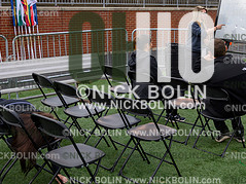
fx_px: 398
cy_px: 61
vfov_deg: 25.9
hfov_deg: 34.3
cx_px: 141
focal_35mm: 56
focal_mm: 24
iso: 125
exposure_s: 1/320
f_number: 4
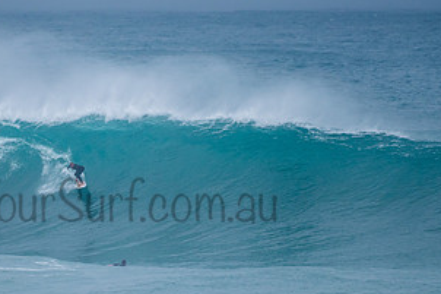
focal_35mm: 1179
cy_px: 167
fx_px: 14434
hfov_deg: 1.8
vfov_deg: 1.2
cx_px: 105
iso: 180
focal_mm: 500
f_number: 5.6
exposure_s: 1/1250
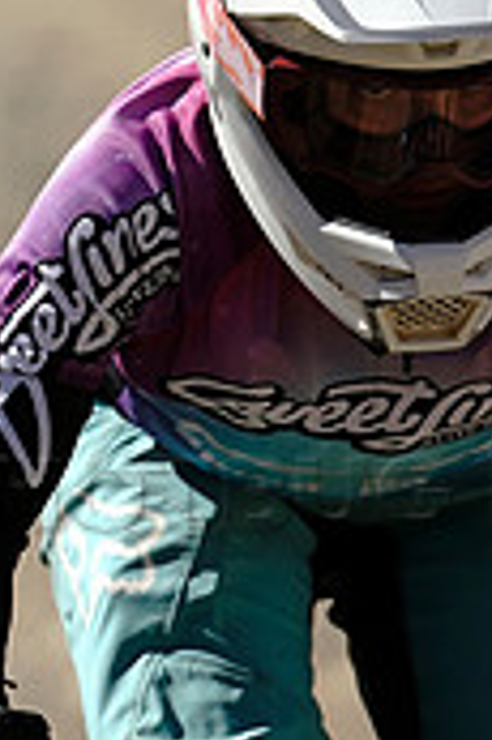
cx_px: 342
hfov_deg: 0.9
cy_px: 475
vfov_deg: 1.3
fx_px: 32103
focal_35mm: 1563
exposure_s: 1/2000
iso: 200
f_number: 4
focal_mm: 600
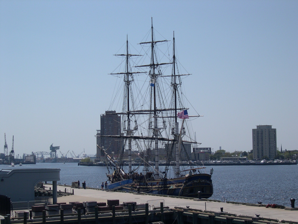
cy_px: 112
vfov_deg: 20.4
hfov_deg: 27.0
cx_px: 149
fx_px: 620
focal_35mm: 72
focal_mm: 15.3
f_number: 10.4
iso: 100
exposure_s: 1/253
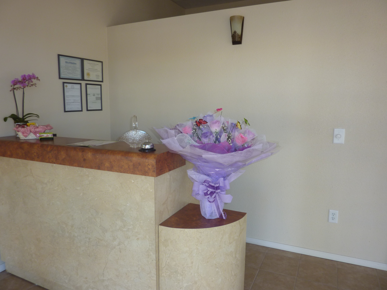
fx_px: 279
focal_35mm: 25
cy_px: 145
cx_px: 194
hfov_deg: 69.4
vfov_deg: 54.9
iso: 100
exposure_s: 1/50
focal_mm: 4.1
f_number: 3.3
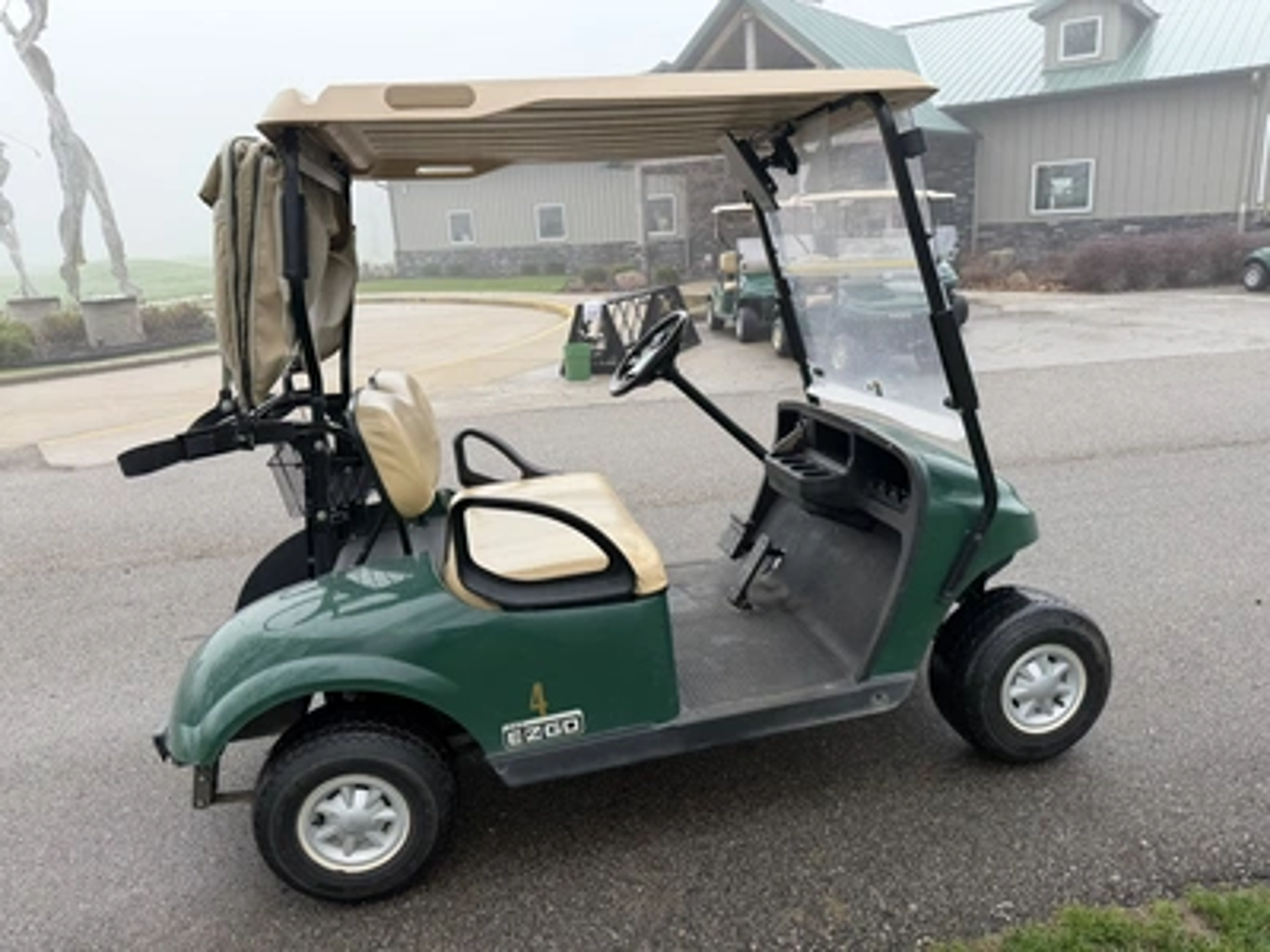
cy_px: 476
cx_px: 635
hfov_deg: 71.6
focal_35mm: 24
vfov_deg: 56.8
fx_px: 881
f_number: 1.78
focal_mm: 6.76
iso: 100
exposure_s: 1/822
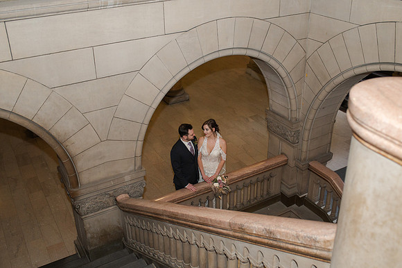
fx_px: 425
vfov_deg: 34.9
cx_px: 201
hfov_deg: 50.6
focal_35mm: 38
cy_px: 122
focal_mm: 35
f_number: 3.5
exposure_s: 1/200
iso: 1000
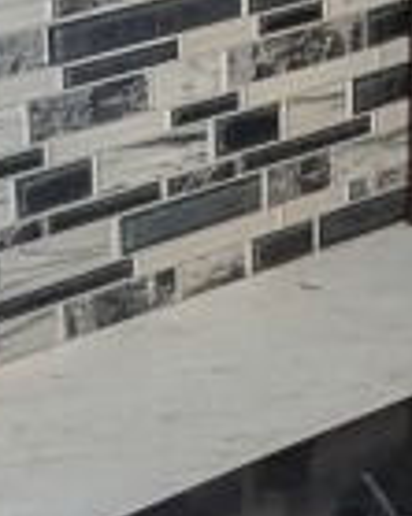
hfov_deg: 9.8
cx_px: 395
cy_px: 664
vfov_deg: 12.0
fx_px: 2396
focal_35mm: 157
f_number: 2.2
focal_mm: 2.35
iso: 96
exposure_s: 1/75.8
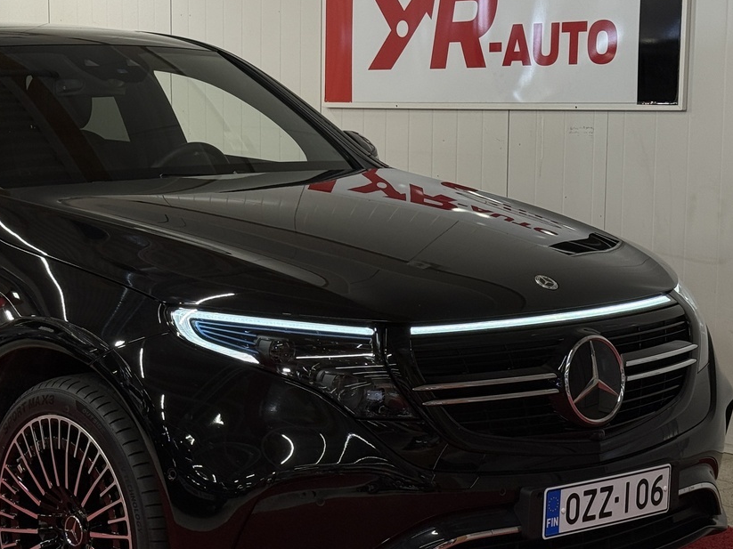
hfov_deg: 23.0
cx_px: 158
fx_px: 1778
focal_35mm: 84
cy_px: 303
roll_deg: +0.4
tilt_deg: -7.2
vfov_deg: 17.6
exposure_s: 1/121
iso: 50
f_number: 1.78
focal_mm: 6.76
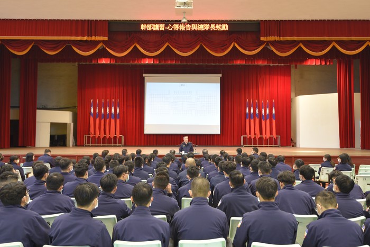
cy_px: 124
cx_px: 185
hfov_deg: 63.6
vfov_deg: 45.0
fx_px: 298
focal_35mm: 29
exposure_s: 1/30
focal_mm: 29
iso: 1000
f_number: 4
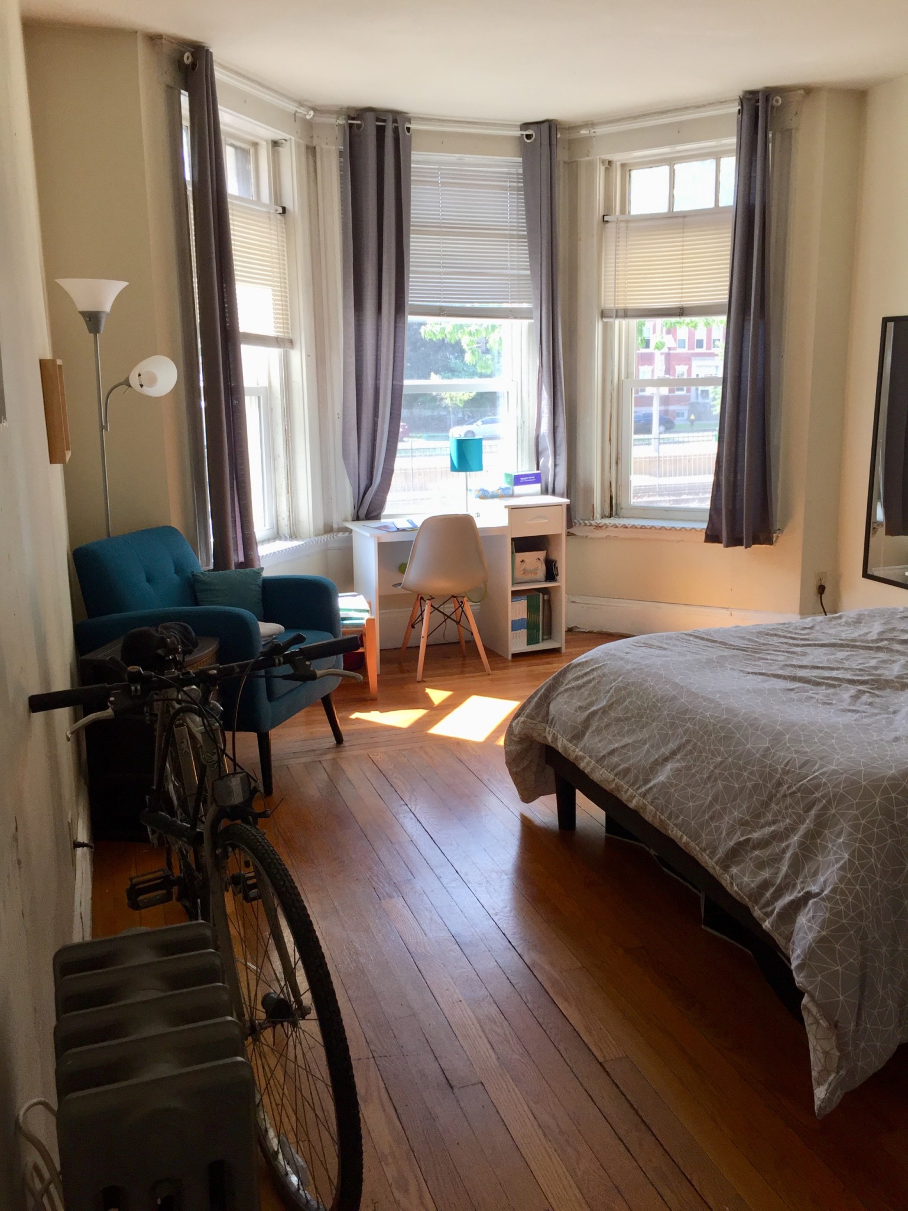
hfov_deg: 48.2
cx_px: 454
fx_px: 1014
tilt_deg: -12.0
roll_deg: +1.5
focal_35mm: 29
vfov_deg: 61.7
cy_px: 606
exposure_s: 1/120
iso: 50
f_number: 2.2
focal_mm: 4.15
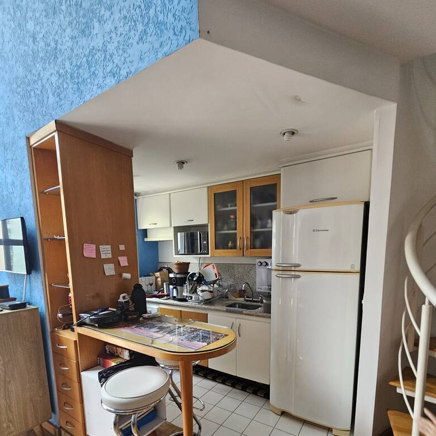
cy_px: 290
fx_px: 228
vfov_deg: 84.5
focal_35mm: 16
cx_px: 226
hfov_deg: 87.4
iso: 160
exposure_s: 1/60
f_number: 2.2
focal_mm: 2.2
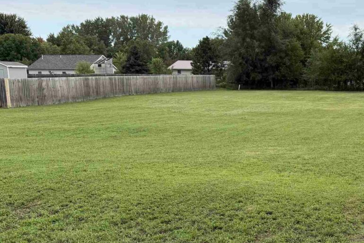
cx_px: 318
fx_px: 526
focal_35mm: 52
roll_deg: +0.0
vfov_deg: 25.7
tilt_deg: -12.0
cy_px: 183
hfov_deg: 36.2
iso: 80
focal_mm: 6.76
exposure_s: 1/1211
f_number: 1.78
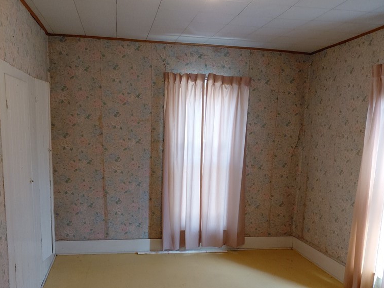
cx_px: 190
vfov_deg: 41.1
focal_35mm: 34
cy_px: 197
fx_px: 377
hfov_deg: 53.9
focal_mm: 4.69
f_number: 1.8
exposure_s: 1/120
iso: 160
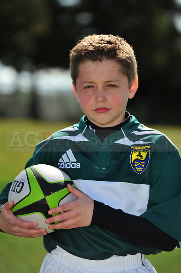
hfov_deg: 6.9
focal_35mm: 200
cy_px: 136
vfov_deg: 10.3
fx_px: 1510
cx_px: 90
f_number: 4.5
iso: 200
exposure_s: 1/1600
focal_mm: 200
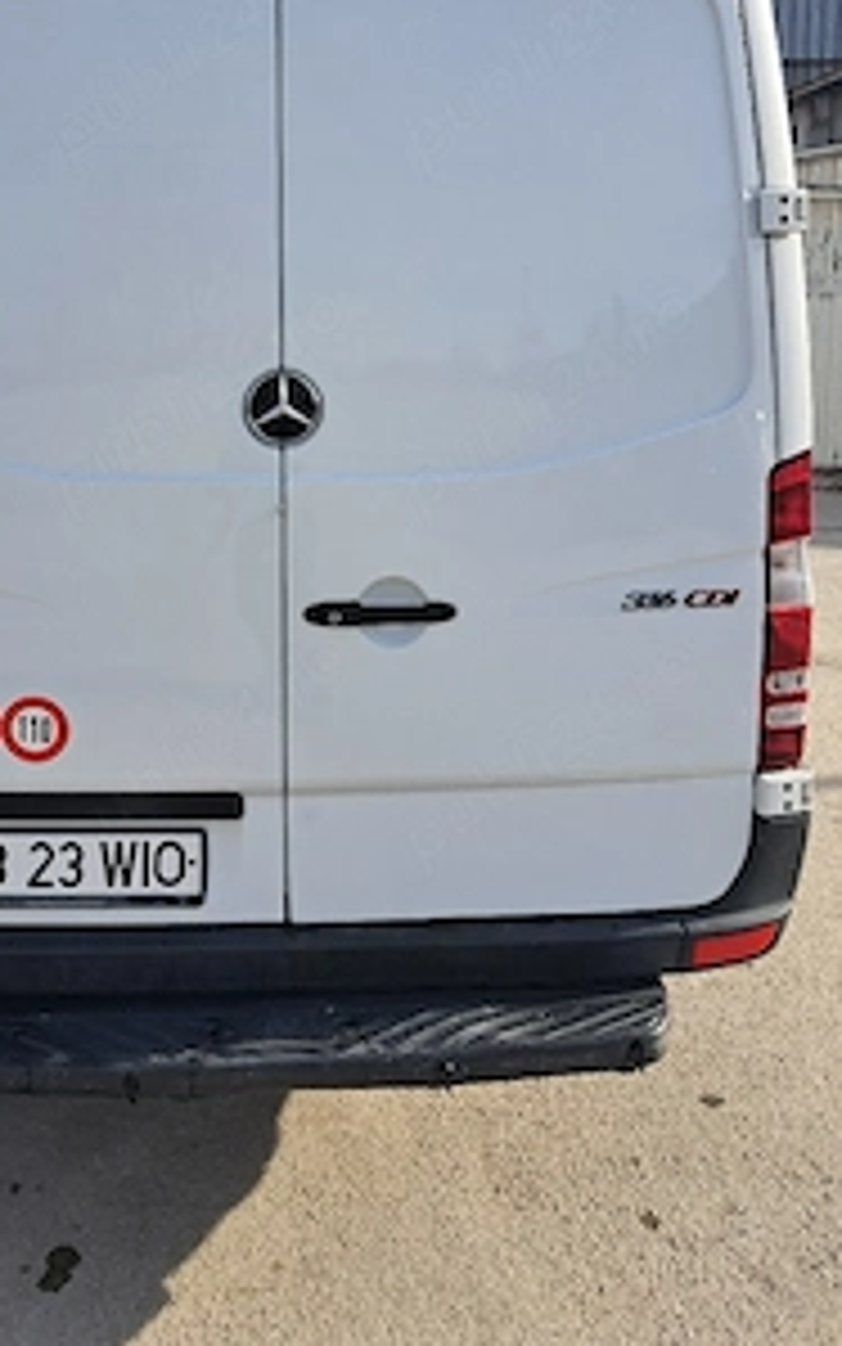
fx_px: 1248
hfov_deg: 36.9
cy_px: 455
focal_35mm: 34
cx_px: 288
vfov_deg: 55.6
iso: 50
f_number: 1.8
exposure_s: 1/769
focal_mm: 5.23
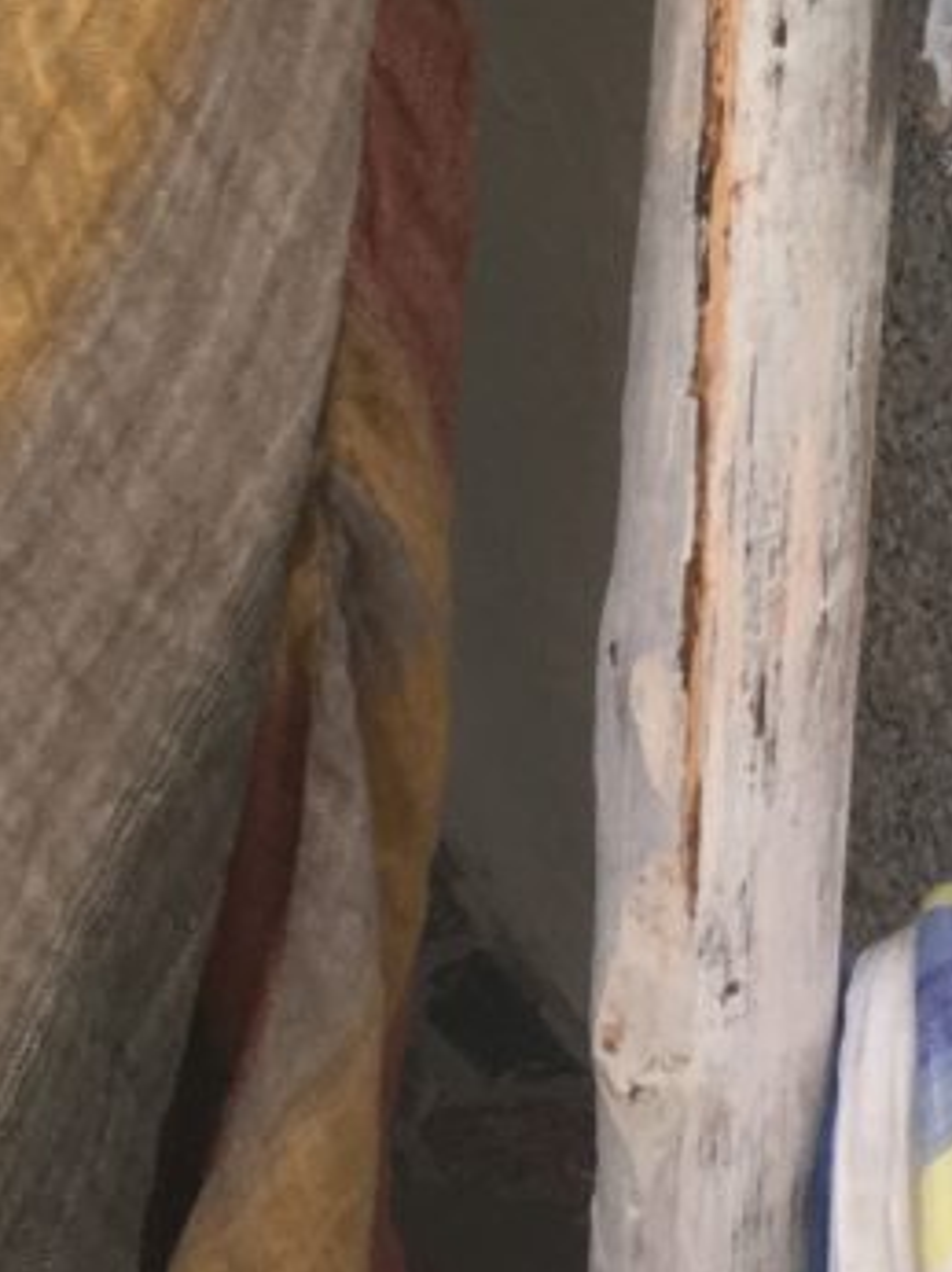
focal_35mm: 127
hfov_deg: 11.5
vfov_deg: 13.7
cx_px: 963
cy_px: -1108
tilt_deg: -11.6
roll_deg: -1.3
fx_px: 4663
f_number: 2.2
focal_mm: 4.15
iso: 25
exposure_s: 1/349
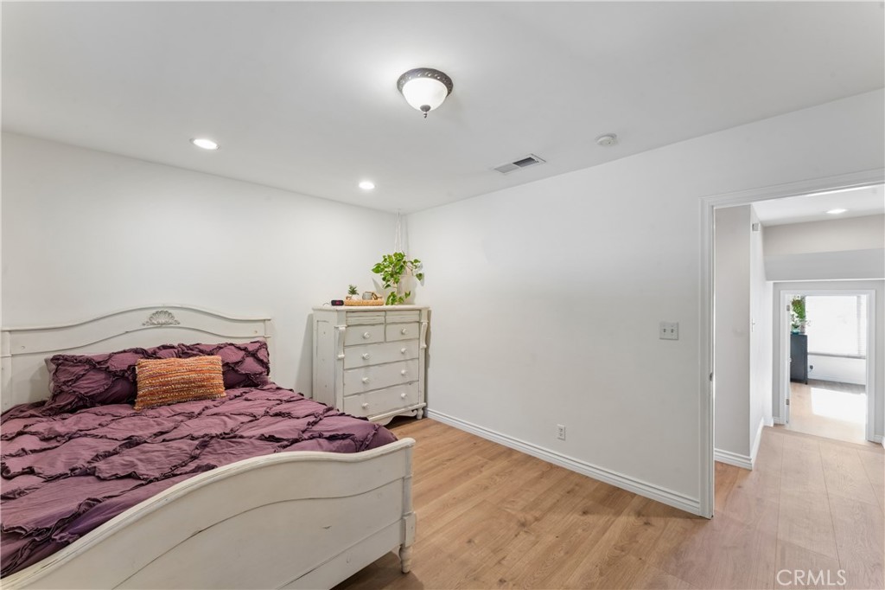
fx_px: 344
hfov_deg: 104.3
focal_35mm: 14
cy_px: 295
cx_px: 442
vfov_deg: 81.2
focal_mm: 14
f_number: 13
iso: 100
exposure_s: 5
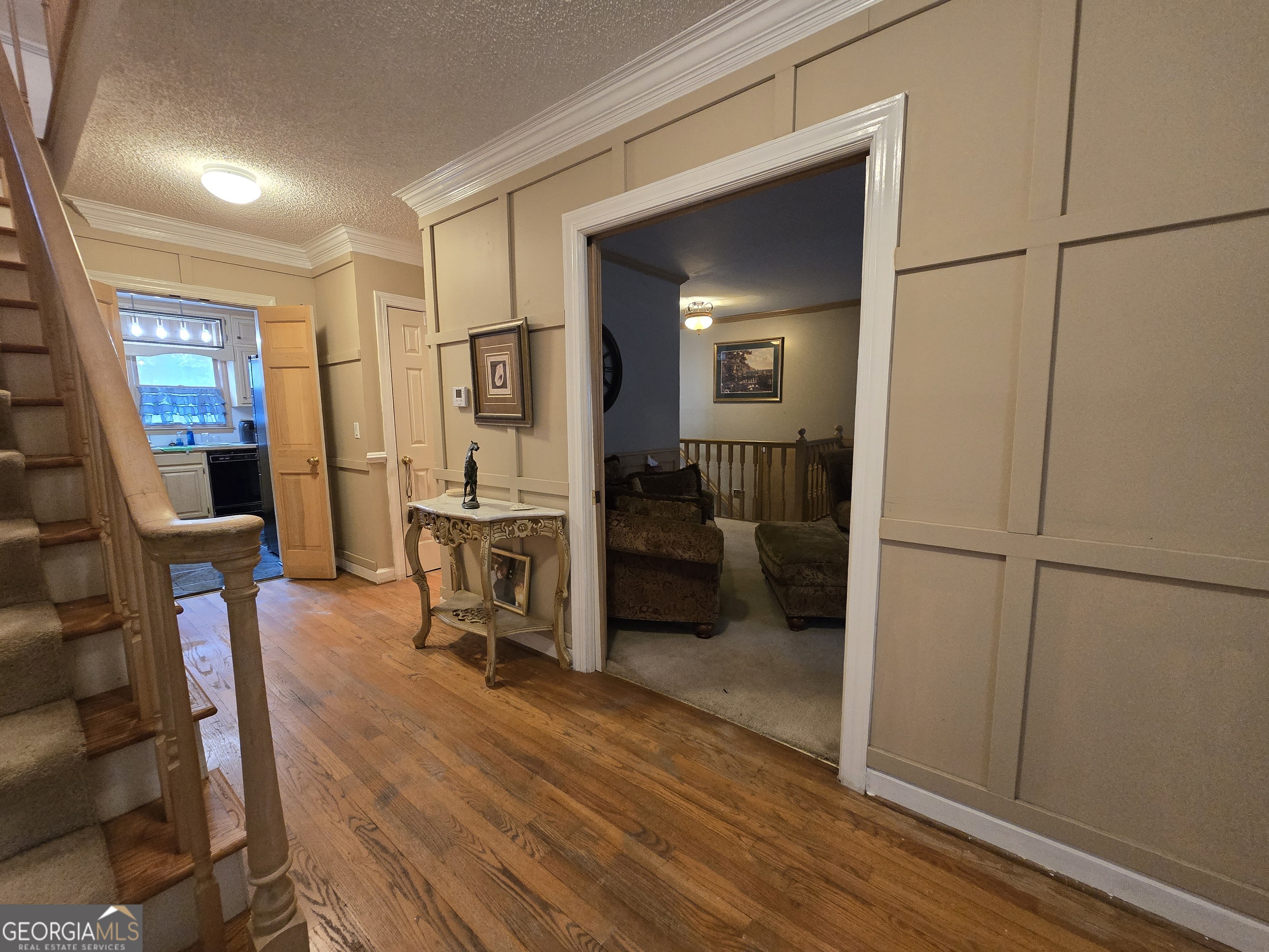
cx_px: 634
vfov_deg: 89.9
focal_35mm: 13
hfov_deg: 106.2
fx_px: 477
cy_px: 476
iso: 640
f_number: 2.2
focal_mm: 2.2
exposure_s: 1/60
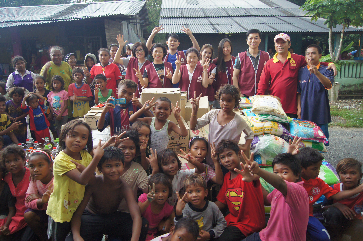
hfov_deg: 67.4
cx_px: 182
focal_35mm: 27
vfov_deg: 47.9
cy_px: 120
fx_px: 272
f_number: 3.5
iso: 640
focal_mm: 18
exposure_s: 1/30
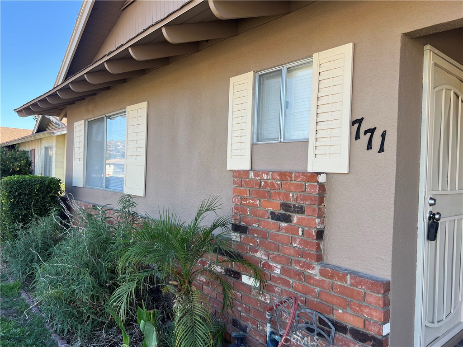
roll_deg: -1.9
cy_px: 174
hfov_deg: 67.3
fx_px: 348
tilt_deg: -0.8
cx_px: 232
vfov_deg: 53.1
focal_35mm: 26
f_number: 1.5
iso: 50
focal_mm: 5.7
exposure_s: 1/628
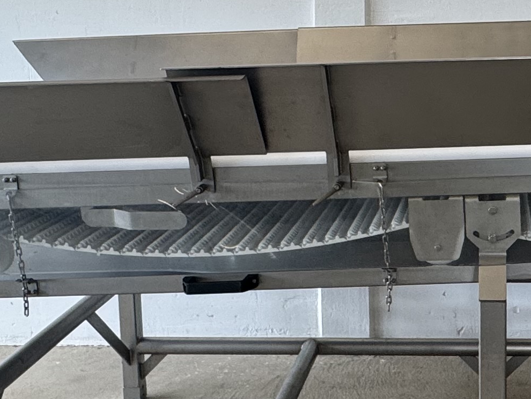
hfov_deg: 32.1
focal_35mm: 57
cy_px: 83
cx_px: 477
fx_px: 875
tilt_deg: -7.3
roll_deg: +0.0
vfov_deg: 25.3
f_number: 2.2
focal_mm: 2.22
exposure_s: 1/100
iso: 80
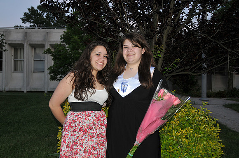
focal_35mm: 36
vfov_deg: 36.8
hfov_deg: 53.2
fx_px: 239
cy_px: 79
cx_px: 120
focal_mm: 24
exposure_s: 1/60
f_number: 3.8
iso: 200
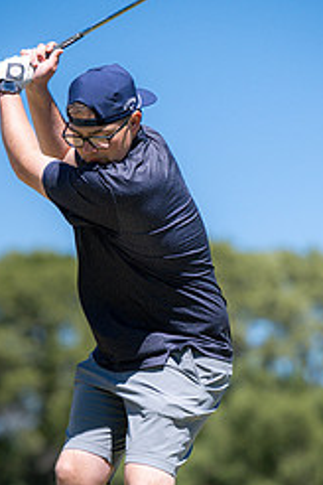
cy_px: 300
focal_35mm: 247
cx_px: 160
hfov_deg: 5.6
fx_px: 3324
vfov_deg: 8.3
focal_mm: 135
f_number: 3.2
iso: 1000
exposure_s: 1/12800
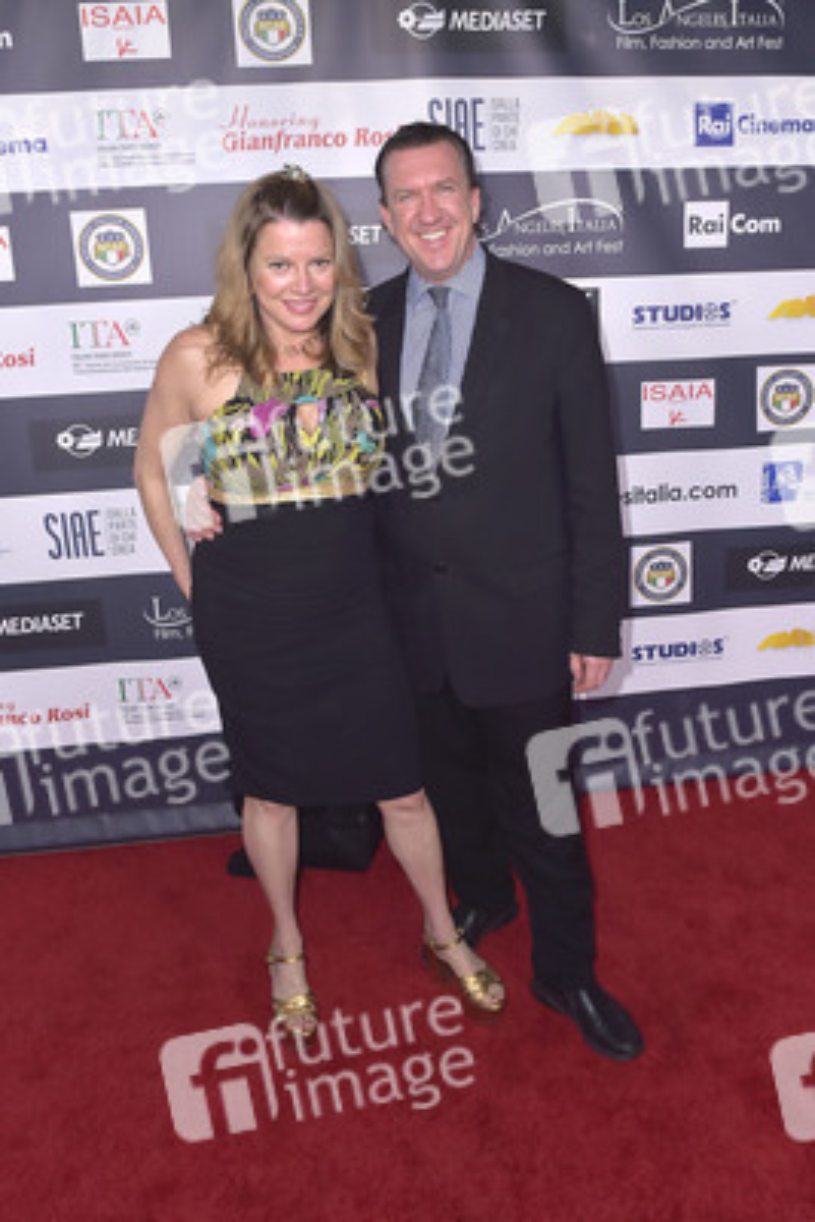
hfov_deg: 53.2
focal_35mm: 24
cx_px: 408
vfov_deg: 73.7
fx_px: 814
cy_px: 611
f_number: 6.3
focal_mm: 24
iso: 500
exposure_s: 1/320
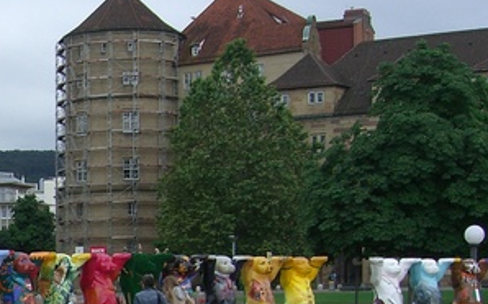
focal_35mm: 108
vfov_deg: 11.8
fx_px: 1436
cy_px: 391
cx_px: -152
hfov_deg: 18.0
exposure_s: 1/125
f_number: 4
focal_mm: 7.9
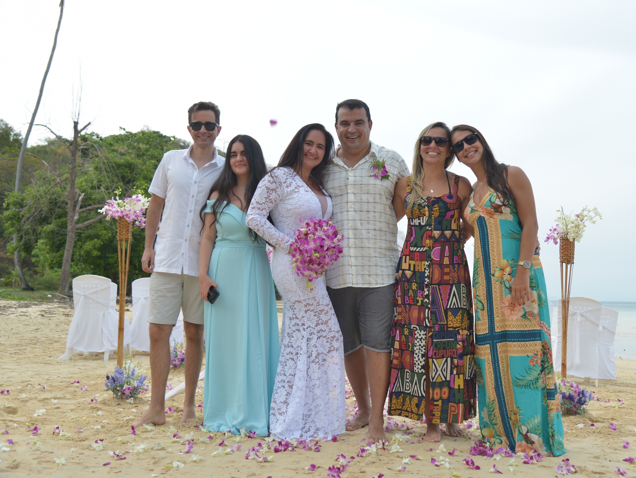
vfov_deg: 38.7
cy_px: 238
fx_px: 680
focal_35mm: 37
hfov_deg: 50.1
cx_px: 346
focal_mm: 34
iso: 100
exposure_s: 1/160
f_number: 4
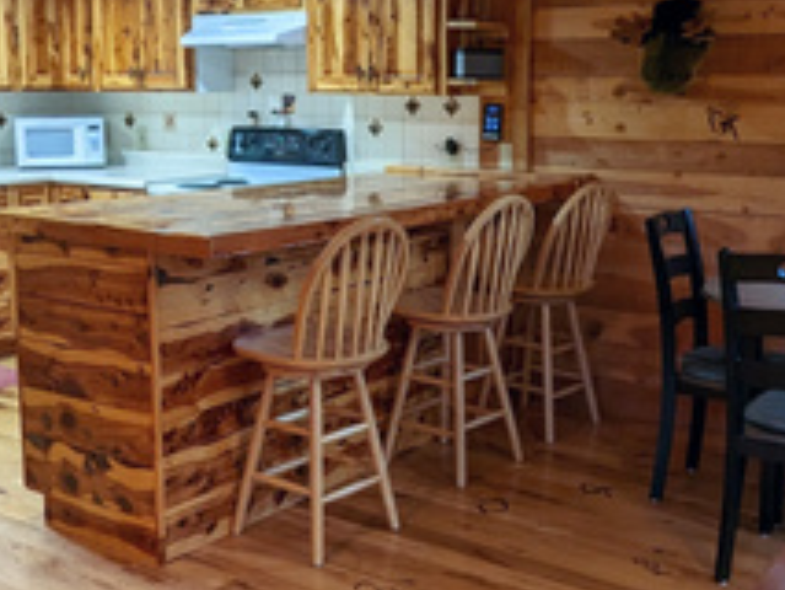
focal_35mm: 48
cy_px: 243
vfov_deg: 30.2
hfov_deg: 39.6
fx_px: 1089
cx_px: 416
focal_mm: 2.35
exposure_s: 1/24
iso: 61
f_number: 2.2
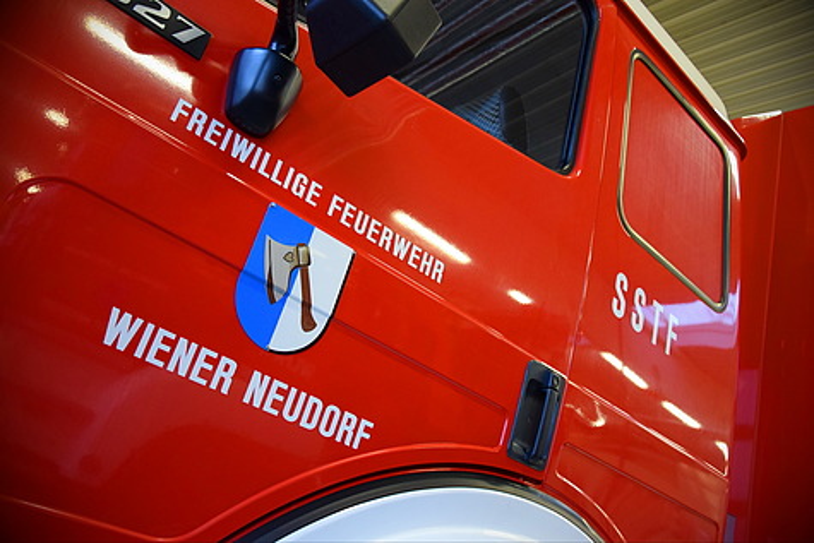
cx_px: 407
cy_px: 272
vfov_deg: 40.0
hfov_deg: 57.2
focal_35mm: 33
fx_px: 746
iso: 1400
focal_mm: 22
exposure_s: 1/60
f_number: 3.8
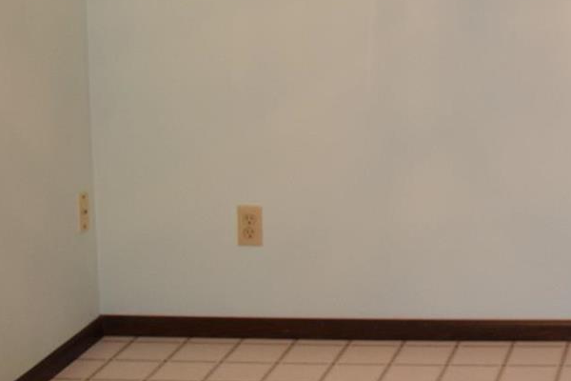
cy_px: -70
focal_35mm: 96
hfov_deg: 20.0
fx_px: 1523
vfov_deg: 13.9
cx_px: 682
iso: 800
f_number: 5
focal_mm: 24
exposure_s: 1/100
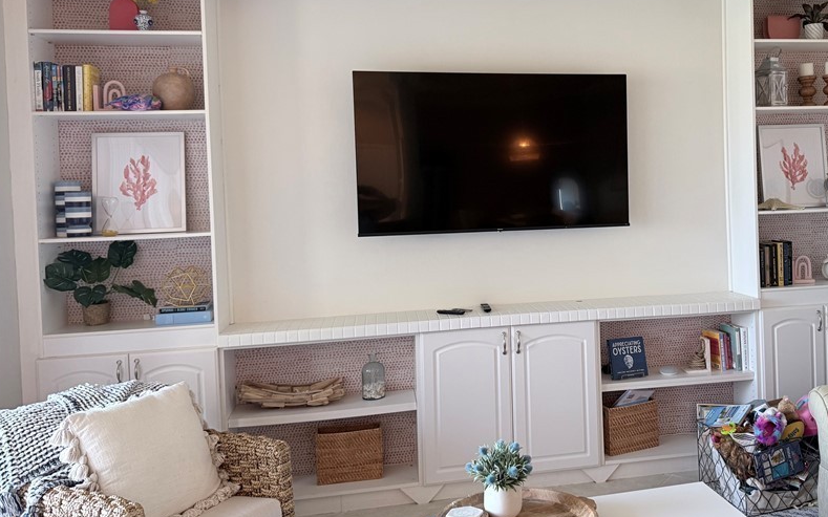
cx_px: 530
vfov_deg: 38.2
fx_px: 745
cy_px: 211
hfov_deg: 57.3
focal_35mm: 33
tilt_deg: -0.3
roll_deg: +2.0
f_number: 1.78
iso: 250
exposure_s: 1/60
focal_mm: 6.76
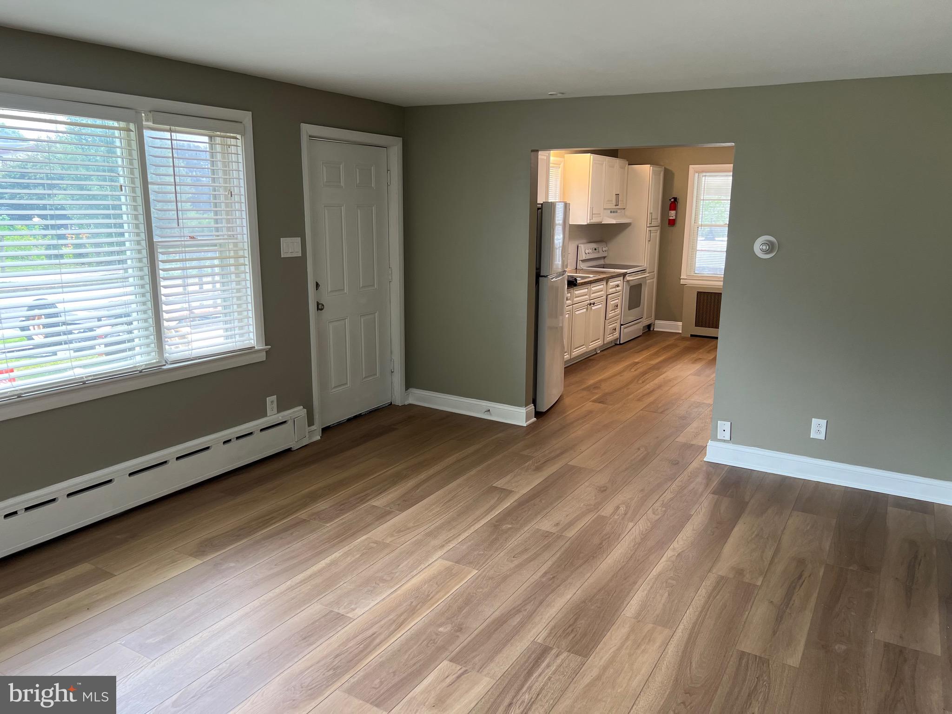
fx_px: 715
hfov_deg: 67.3
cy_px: 357
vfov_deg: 53.1
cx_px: 476
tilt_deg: -13.1
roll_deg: -0.1
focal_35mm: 26
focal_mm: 5.7
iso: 80
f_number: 1.5
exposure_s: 1/60
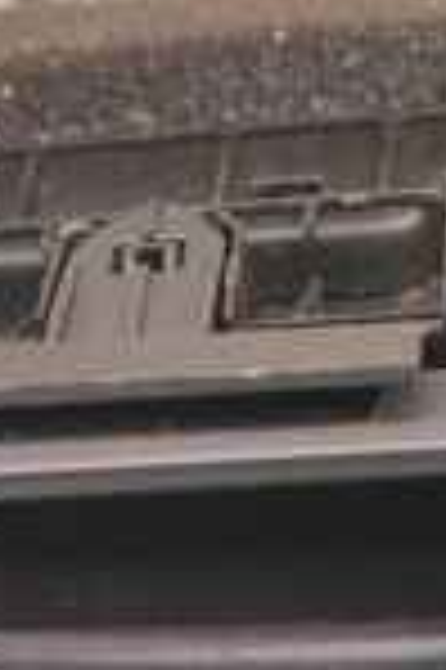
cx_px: 473
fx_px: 1695
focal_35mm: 91
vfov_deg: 21.7
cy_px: 641
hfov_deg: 14.7
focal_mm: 4.74
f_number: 1.79
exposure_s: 1/33
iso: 173
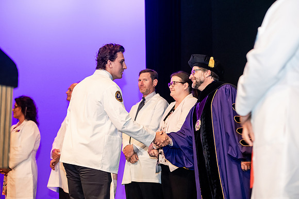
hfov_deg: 27.0
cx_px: 150
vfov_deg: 18.2
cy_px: 100
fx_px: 623
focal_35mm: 75
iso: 2500
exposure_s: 1/200
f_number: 3.5
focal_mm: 75
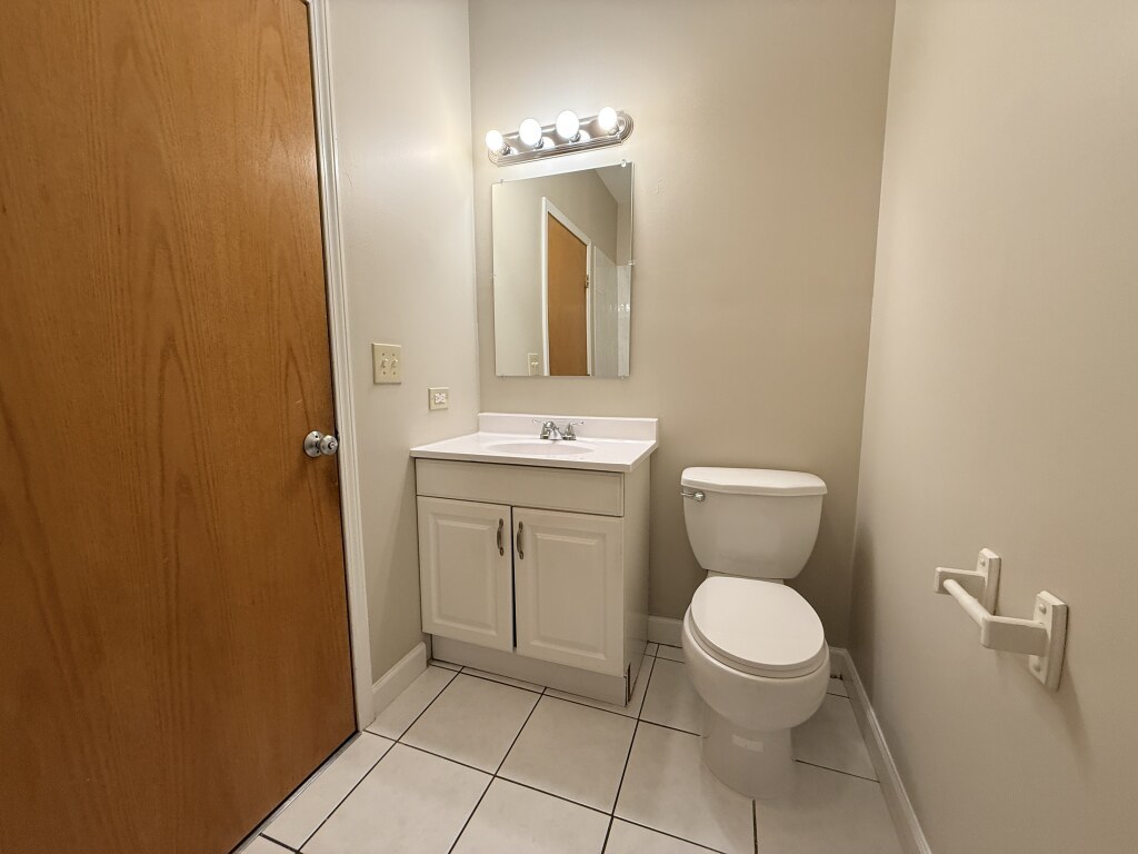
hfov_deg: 102.1
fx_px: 460
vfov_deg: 85.7
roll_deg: +0.6
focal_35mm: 14
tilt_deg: -6.6
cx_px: 569
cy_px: 427
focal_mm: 2.22
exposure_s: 1/120
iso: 200
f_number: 2.2
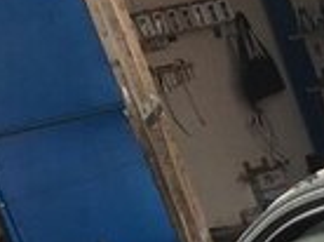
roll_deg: +13.1
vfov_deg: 9.6
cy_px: 546
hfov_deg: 11.8
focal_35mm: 139
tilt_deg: -22.5
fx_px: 1299
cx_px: 761
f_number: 2.2
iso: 25
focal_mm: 4.15
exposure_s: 1/475
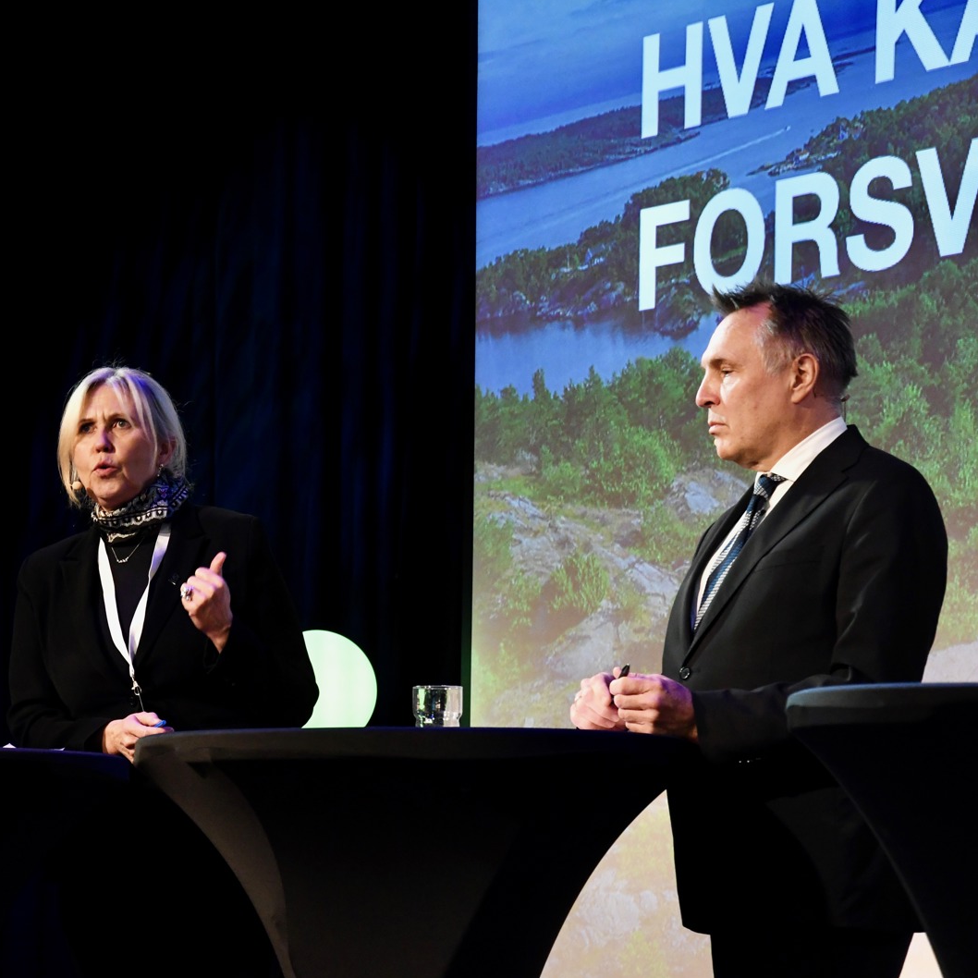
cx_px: 254
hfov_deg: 12.9
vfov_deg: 12.9
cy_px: 492
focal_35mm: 135
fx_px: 4315
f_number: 5.3
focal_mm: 70
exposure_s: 1/60
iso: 2500
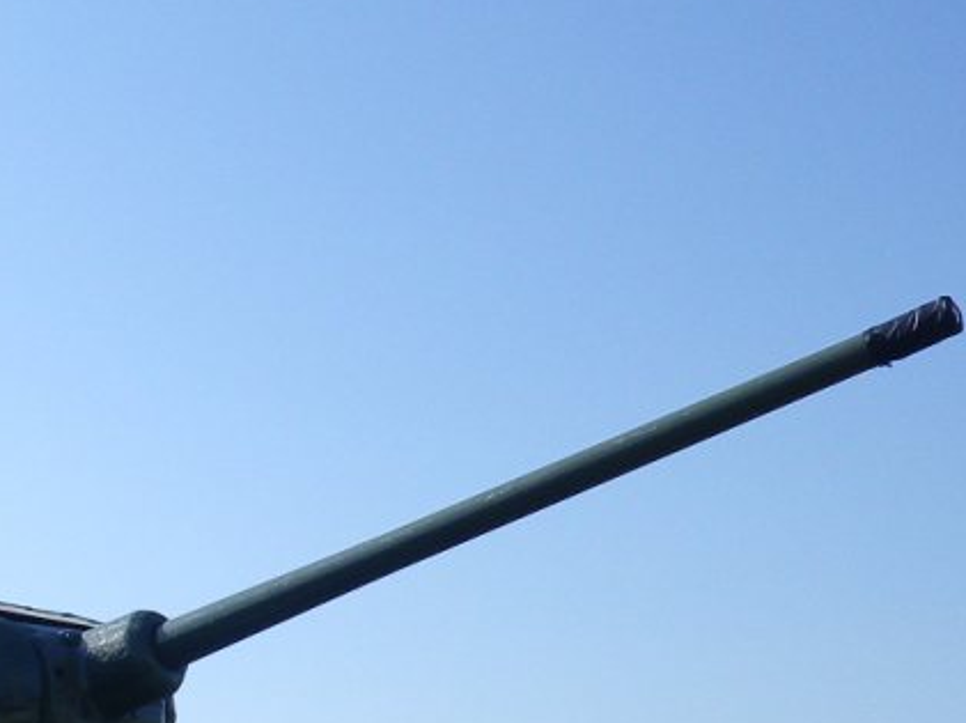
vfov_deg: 15.0
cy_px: 666
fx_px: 2705
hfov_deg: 19.7
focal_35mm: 97
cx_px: 32
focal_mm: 6.1
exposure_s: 1/125
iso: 100
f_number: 9.2
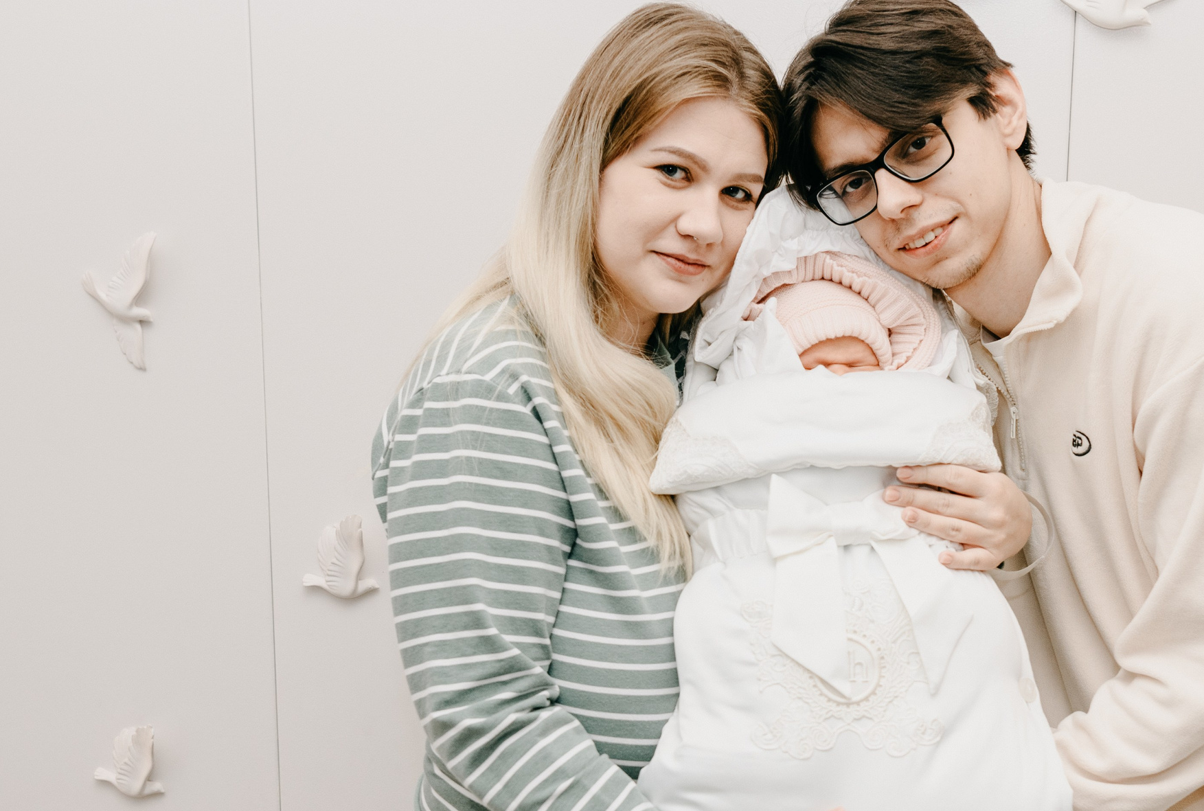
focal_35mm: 63
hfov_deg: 31.7
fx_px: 2114
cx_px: 719
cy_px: 509
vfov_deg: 21.7
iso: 320
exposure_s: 1/160
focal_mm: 38
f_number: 4.5
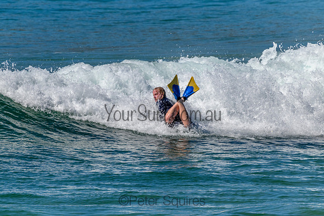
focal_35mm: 1101
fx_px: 9907
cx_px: 162
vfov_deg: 1.3
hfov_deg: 1.9
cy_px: 108
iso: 560
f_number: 11
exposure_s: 1/2000
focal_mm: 800
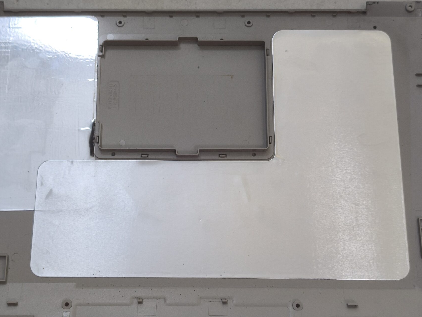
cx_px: 186
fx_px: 646
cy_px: 156
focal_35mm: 53
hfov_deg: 36.1
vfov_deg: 27.5
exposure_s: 1/100
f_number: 1.6
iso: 160
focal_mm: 6.57
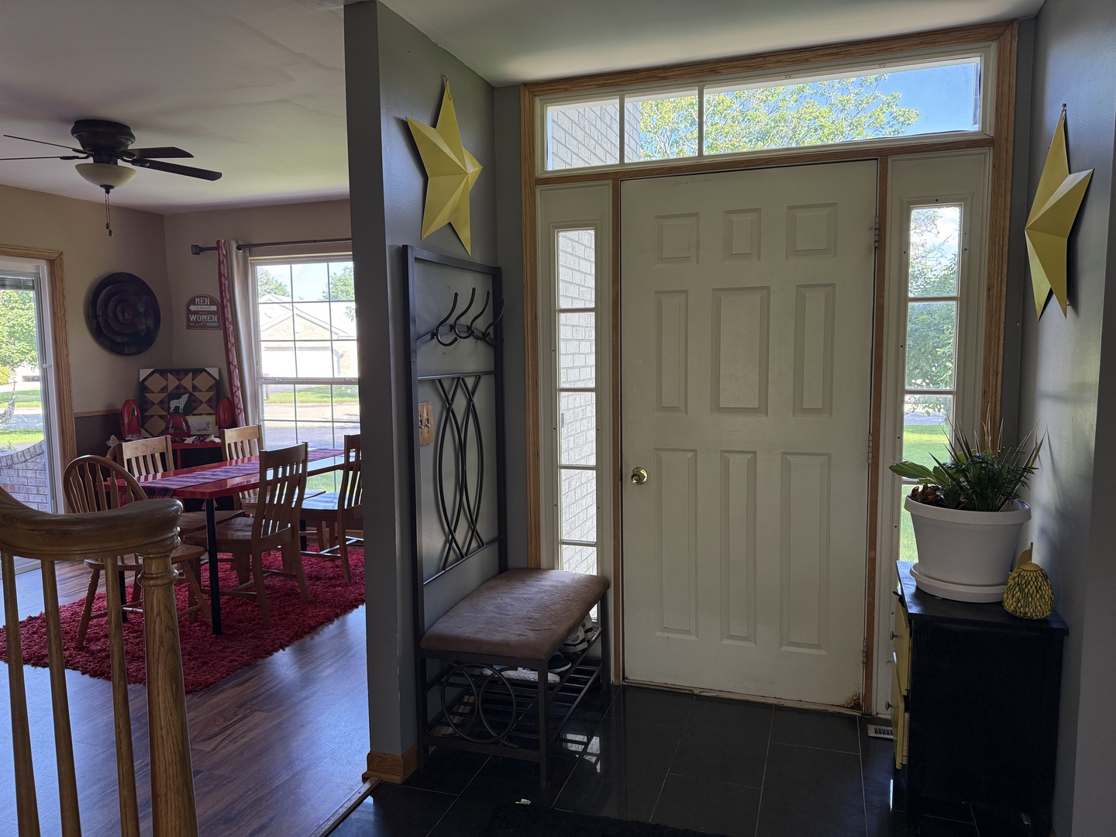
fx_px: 774
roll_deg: +1.0
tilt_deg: -5.9
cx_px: 558
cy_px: 418
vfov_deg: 56.8
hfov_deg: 71.6
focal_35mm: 24
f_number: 1.78
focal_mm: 6.76
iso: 200
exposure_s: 1/167
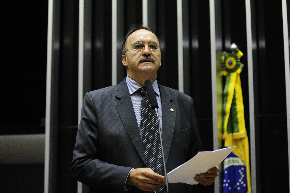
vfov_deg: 17.0
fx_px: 644
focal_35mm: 80
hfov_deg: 25.4
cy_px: 96
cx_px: 145
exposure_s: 1/80
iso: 2500
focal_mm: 80
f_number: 3.5
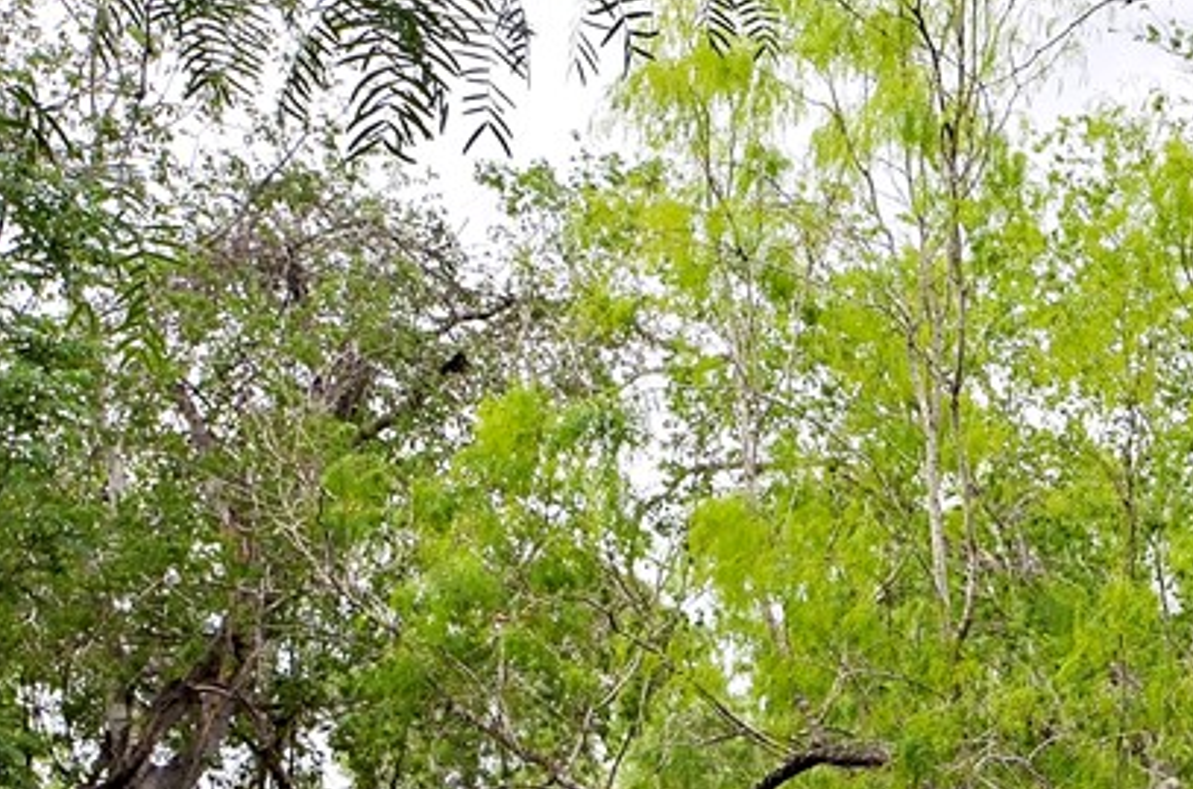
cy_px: 975
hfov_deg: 24.2
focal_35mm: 76
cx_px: 1423
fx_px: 2523
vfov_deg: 16.9
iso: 400
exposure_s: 1/500
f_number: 8
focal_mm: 19
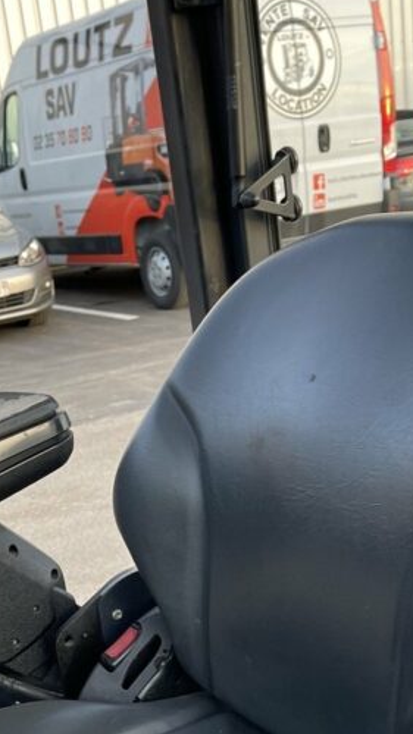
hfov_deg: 20.7
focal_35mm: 58
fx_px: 1130
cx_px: 175
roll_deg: +3.6
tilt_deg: -19.8
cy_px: 642
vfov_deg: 34.3
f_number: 1.6
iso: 125
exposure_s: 1/121
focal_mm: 5.1
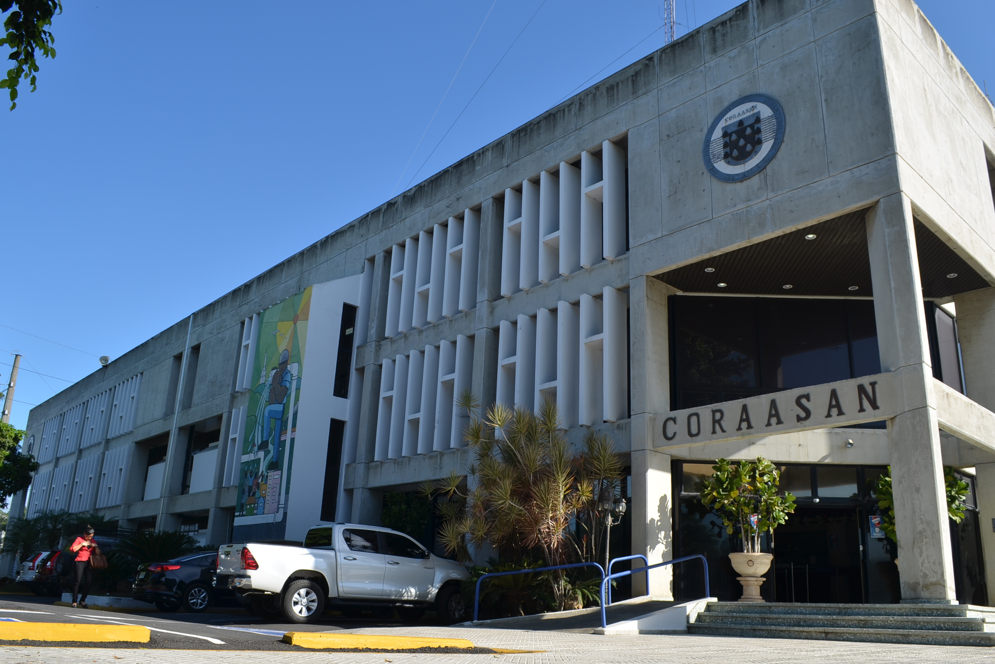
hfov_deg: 65.5
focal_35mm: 28
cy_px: 337
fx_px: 774
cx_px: 491
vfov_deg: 46.4
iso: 100
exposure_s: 1/200
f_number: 8
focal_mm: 18
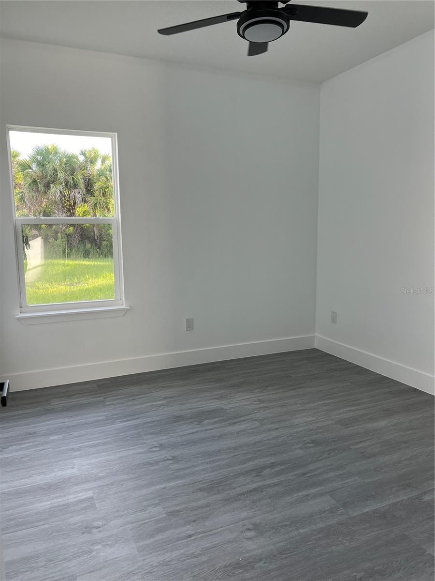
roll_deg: -0.5
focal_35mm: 26
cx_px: 218
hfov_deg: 53.1
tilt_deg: -7.7
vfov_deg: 67.3
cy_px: 290
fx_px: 436
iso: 64
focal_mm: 5.7
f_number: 1.5
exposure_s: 1/120
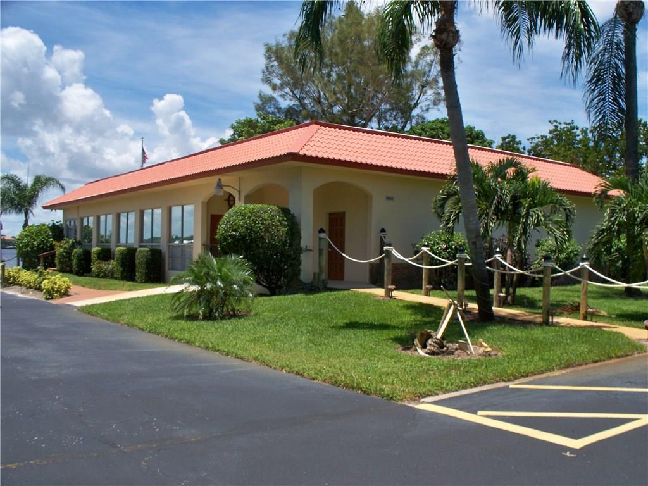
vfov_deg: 40.7
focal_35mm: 35
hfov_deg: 52.6
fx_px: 655
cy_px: 243
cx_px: 324
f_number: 4.8
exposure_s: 1/640
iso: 100
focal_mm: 7.54
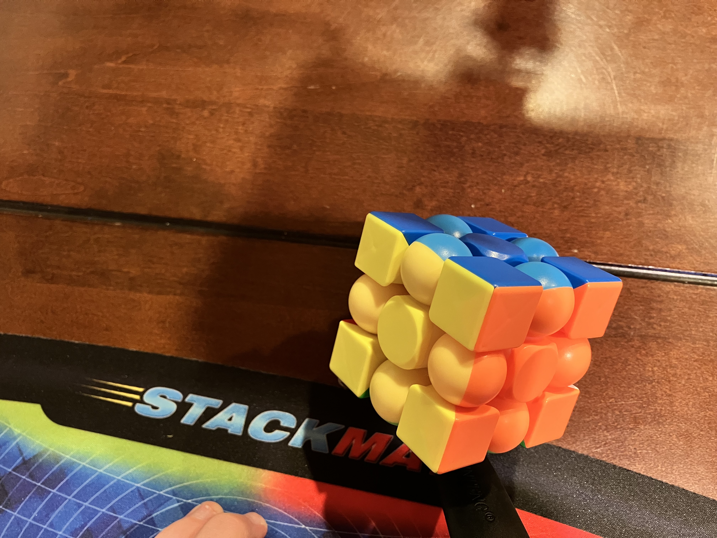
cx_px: 358
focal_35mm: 28
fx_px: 580
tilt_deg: -72.1
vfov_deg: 49.7
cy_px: 269
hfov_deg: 63.4
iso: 640
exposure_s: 1/24
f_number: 1.8
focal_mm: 3.99
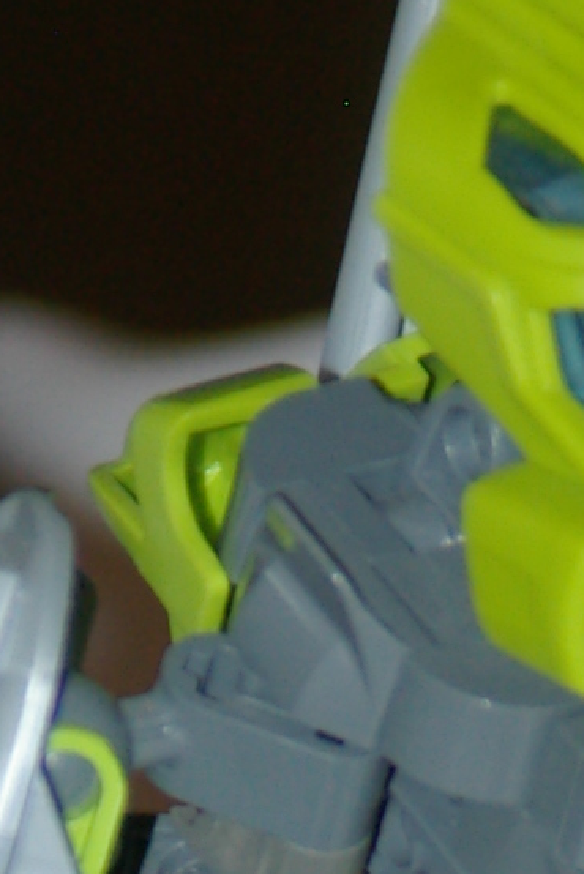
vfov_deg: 2.3
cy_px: 1888
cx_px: 655
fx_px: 21385
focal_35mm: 880
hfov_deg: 1.6
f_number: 5.6
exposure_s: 1/125
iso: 400
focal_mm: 108
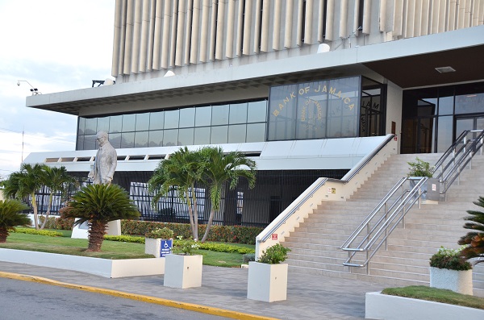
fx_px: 624
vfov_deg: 28.8
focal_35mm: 46
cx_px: 242
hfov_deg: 42.4
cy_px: 160
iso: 1000
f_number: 5.6
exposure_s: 1/125
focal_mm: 31
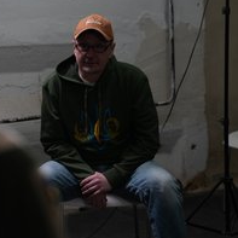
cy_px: 108
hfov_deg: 16.9
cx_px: 30
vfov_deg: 17.1
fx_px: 793
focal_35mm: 102
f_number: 2.8
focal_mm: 59
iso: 640
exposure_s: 1/60
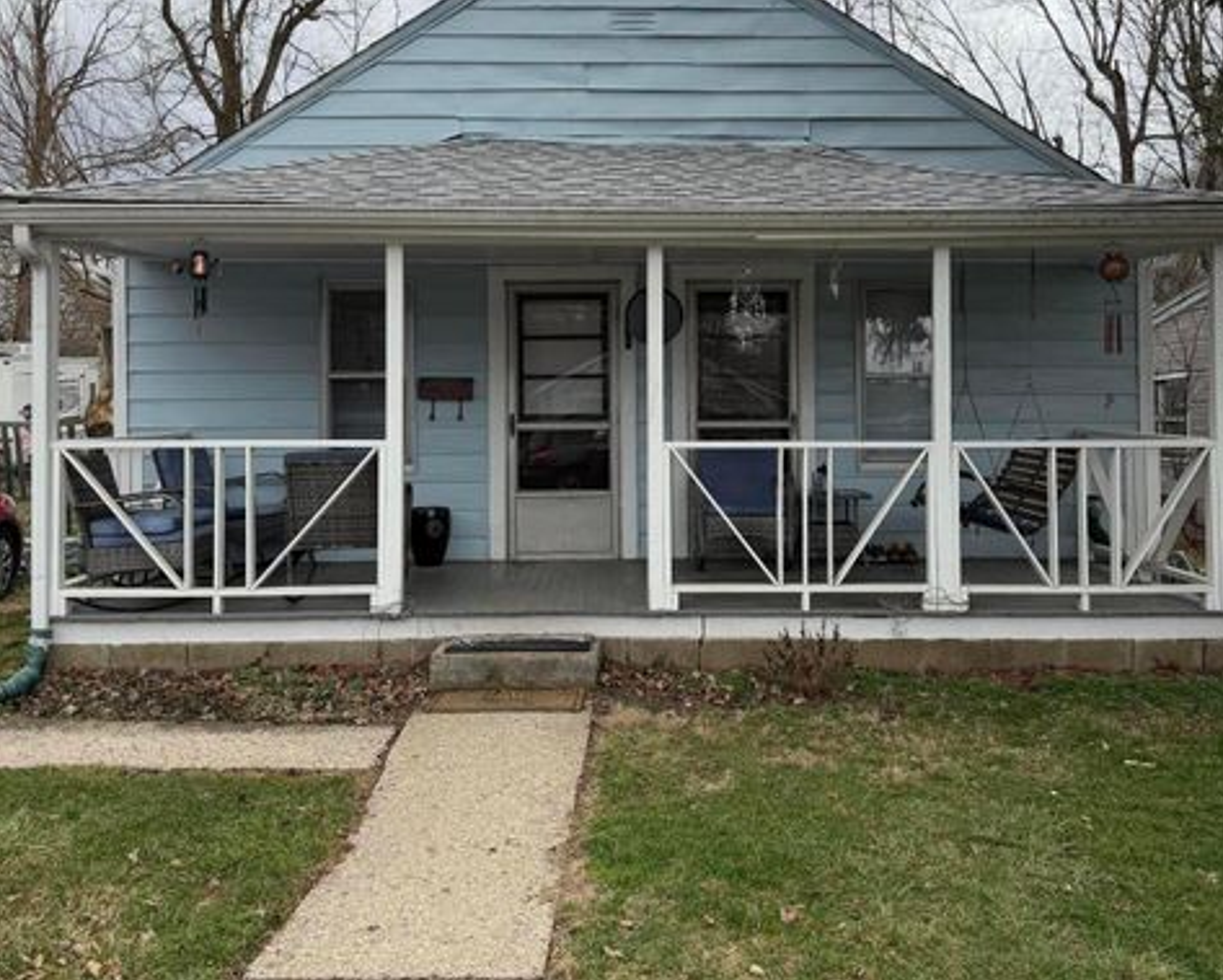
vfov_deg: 44.4
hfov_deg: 54.2
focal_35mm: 33
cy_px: 397
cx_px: 644
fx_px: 1195
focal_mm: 6.76
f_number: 1.78
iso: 100
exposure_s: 1/2907
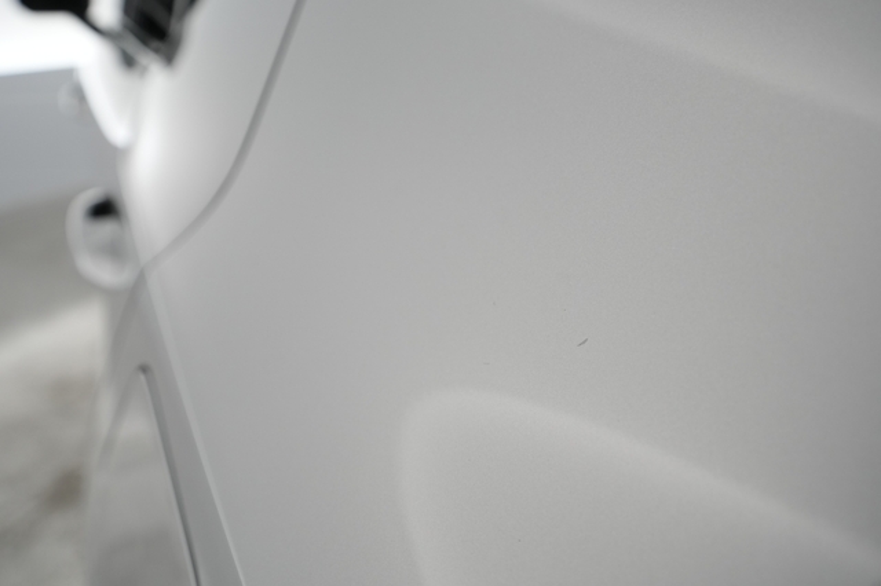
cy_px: 293
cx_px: 440
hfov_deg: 65.5
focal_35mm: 28
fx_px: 685
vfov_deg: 46.4
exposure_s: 1/100
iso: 1600
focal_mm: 28
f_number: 4.5
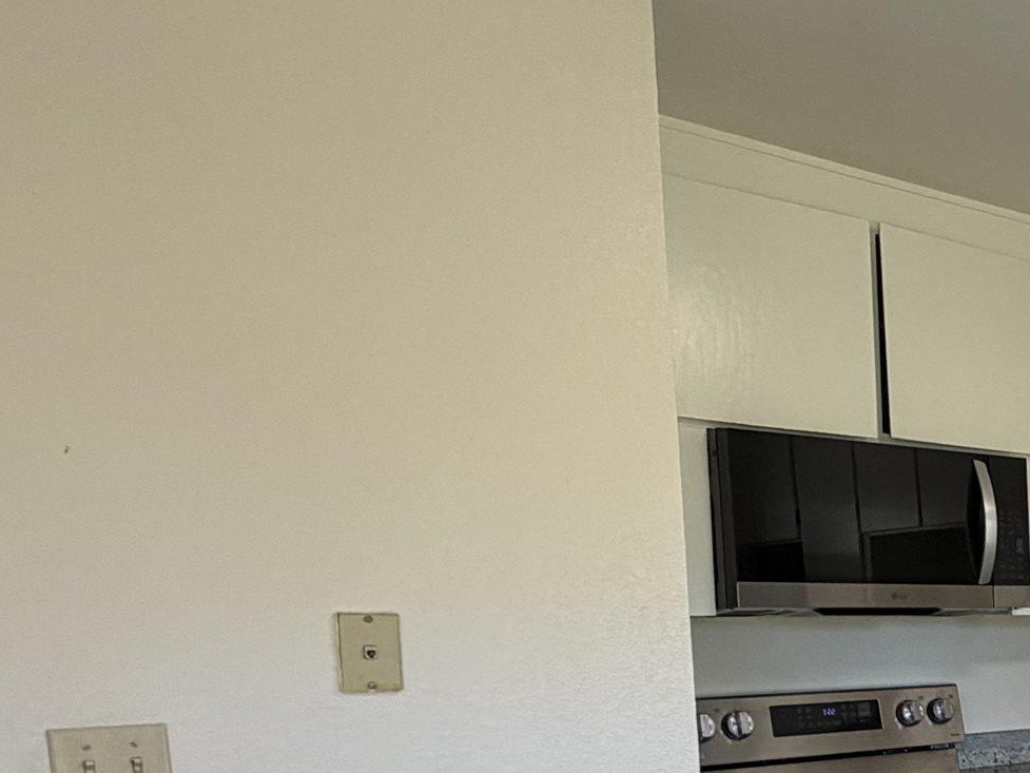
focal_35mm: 44
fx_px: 1309
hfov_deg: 30.1
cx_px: 1452
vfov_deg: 30.8
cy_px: 747
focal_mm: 2.22
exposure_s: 1/120
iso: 200
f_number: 2.2
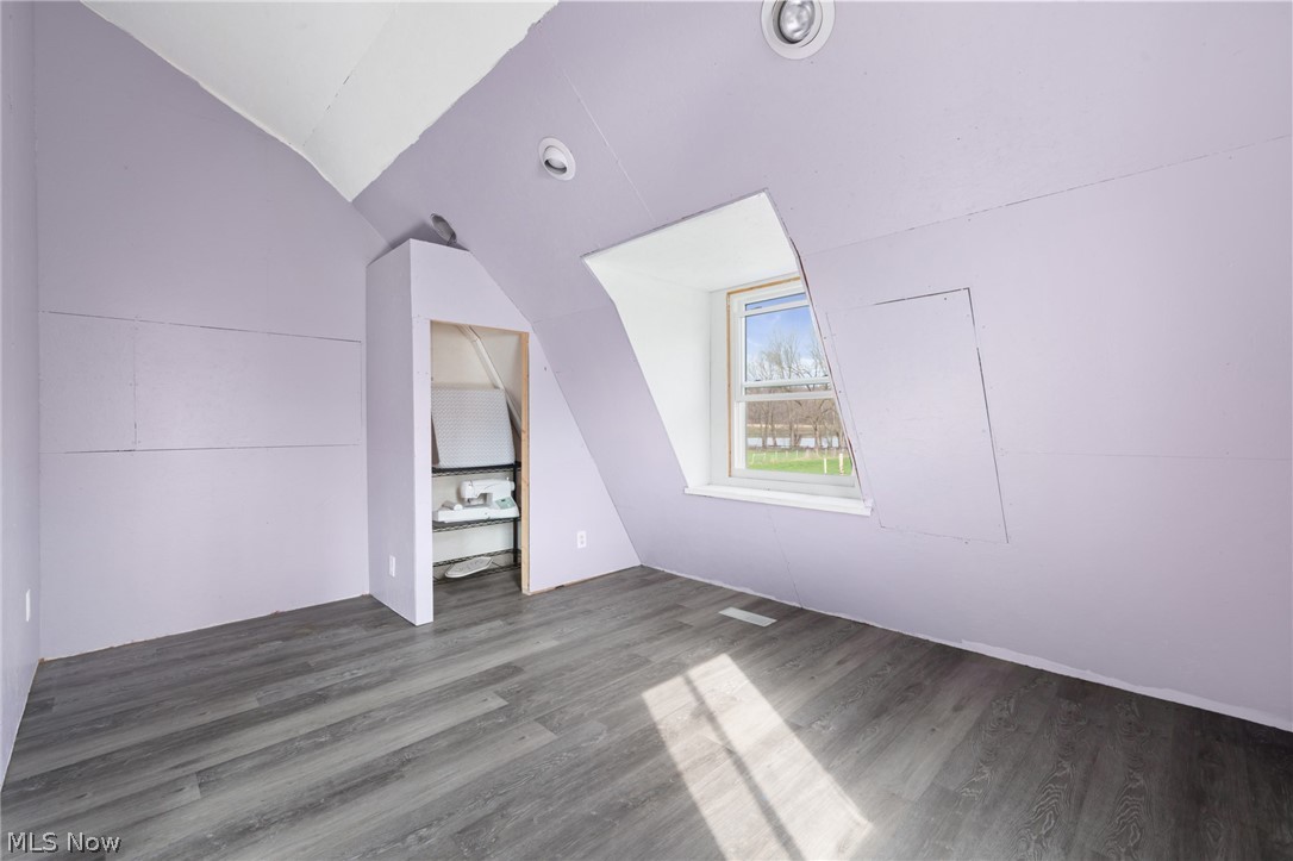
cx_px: 646
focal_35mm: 15
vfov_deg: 77.3
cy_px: 430
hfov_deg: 100.4
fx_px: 538
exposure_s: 1/8
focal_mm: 15
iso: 250
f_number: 9
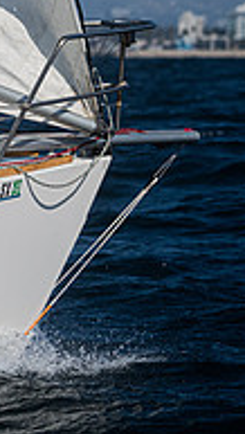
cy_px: -37
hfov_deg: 2.3
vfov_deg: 4.2
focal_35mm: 519
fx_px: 5976
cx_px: -288
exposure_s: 1/8000
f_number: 4.8
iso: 400
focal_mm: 145
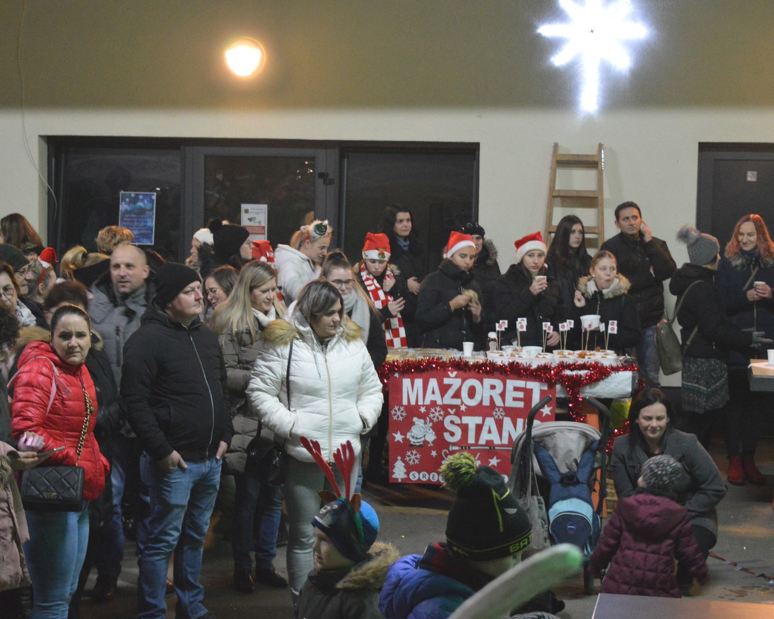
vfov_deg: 19.7
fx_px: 1787
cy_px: 310
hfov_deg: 24.4
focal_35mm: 78
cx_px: 368
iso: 3200
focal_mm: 46
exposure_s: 1/25
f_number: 5
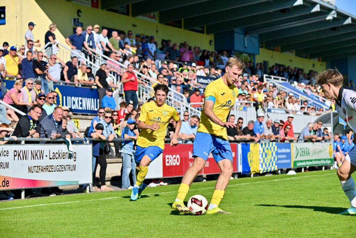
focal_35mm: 112
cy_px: 119
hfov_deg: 18.3
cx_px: 178
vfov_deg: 12.2
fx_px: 1108
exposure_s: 1/1600
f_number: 4.8
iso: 160
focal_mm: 112
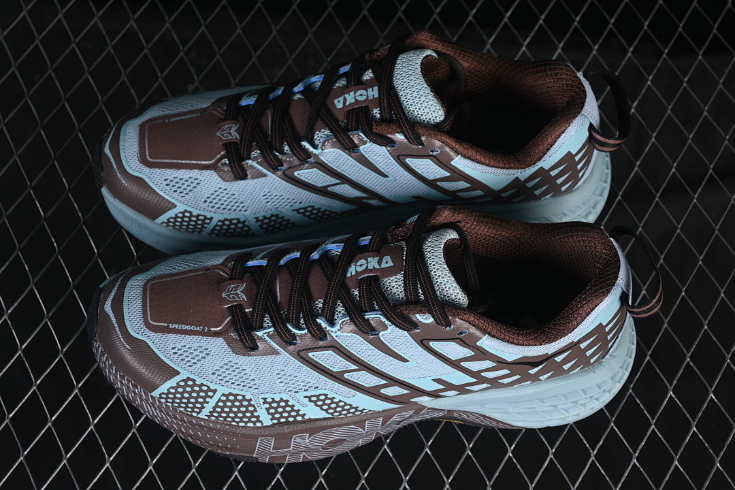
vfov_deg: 18.2
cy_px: 245
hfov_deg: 27.0
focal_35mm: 75
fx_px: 1531
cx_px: 368
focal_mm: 50
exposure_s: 1/60
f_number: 7.1
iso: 160
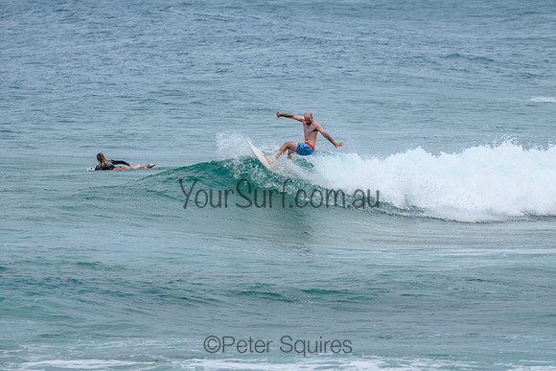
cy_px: 116
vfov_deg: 2.5
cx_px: 274
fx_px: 8497
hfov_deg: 3.7
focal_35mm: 550
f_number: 5.6
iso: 200
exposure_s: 1/2000
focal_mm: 400
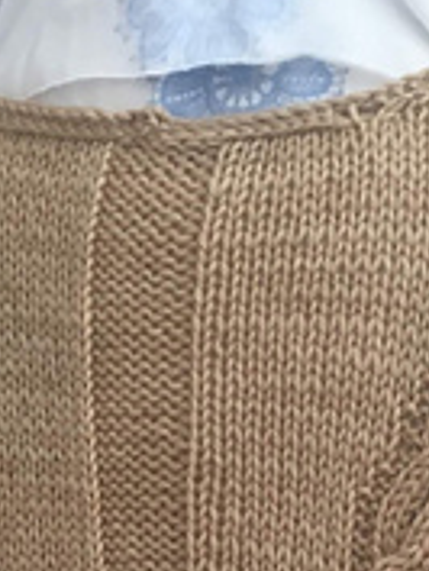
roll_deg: +2.4
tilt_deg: -19.7
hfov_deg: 14.1
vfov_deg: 16.8
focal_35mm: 105
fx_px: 1733
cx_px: 284
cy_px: 884
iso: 64
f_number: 2.2
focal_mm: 4.15
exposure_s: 1/33
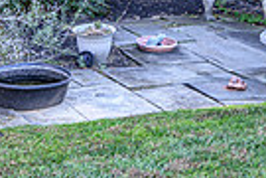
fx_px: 827
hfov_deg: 17.6
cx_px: -35
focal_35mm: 112
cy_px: 22
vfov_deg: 12.2
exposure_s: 1/160
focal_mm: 26
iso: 400
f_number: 4
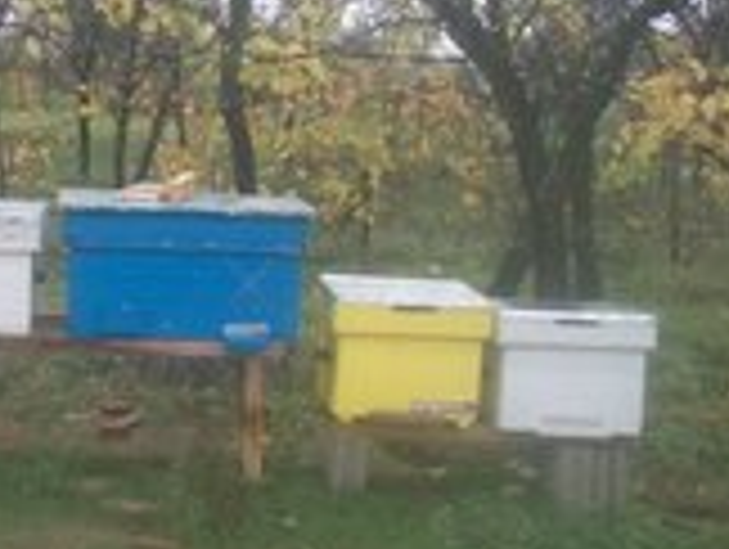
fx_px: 1455
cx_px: -27
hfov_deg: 26.4
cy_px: 299
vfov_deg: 21.4
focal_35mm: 69
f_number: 2.9
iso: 80
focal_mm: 5.7
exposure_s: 1/80
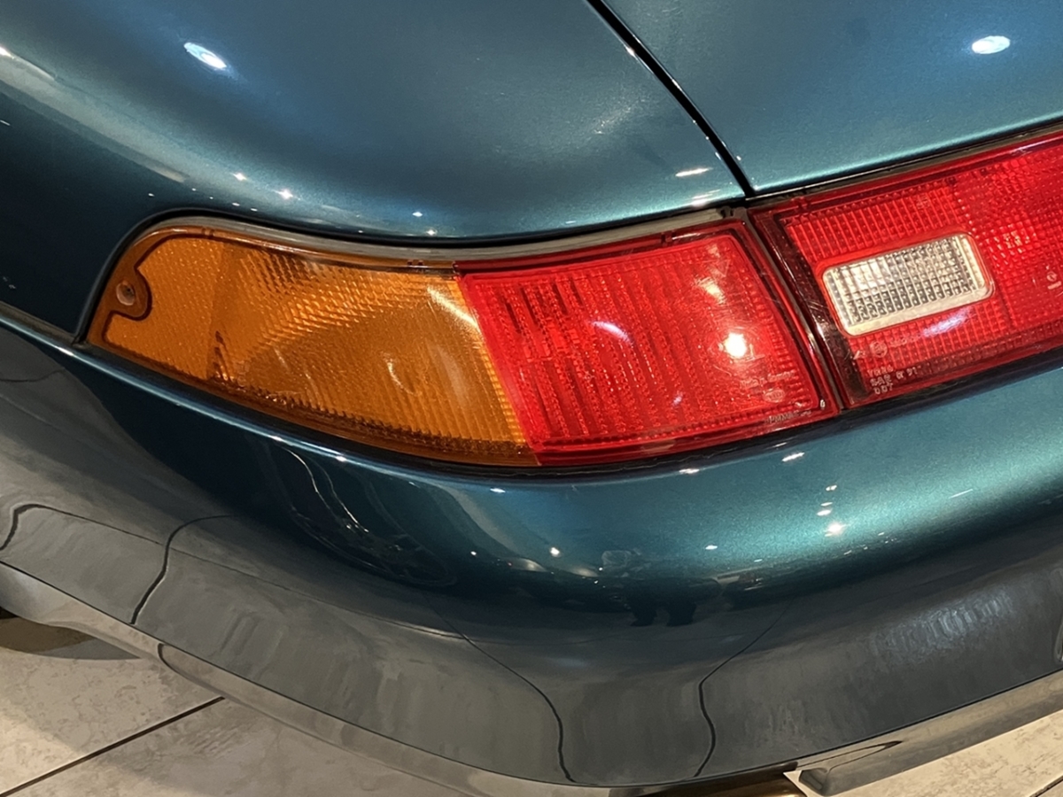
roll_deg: -0.1
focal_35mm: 28
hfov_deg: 63.4
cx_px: 532
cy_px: 398
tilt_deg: -31.0
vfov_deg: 49.7
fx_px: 860
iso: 125
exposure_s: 1/50
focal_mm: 3.99
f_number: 1.8
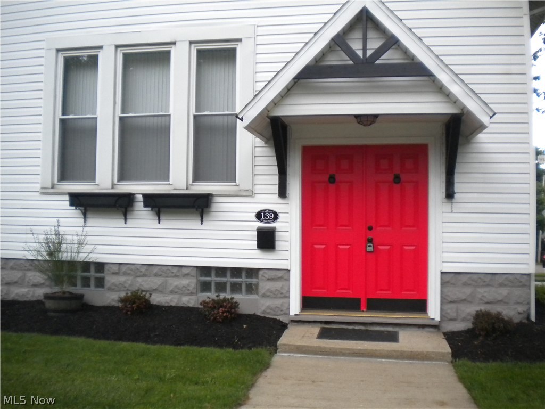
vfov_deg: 40.7
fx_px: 551
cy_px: 204
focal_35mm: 35
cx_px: 272
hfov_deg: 52.6
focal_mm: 6.3
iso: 400
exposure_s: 1/480
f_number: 3.1
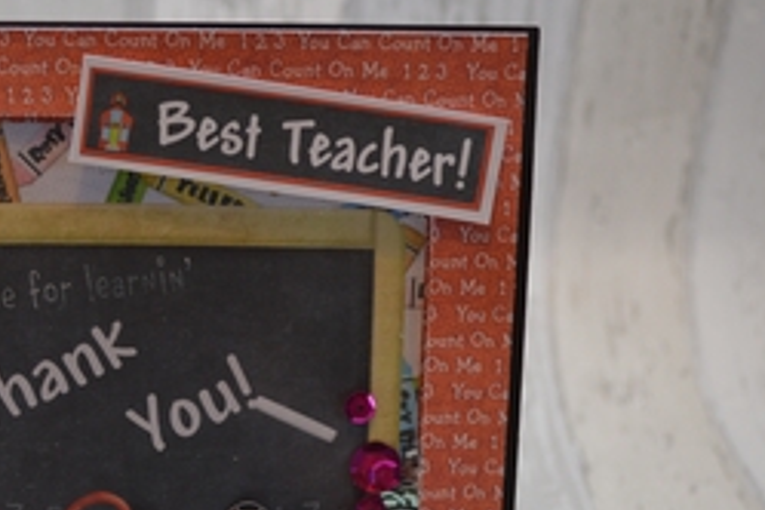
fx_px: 1381
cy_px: 392
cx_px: 151
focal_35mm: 65
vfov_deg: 20.7
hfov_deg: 30.2
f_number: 4
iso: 400
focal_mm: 24
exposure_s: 1/20
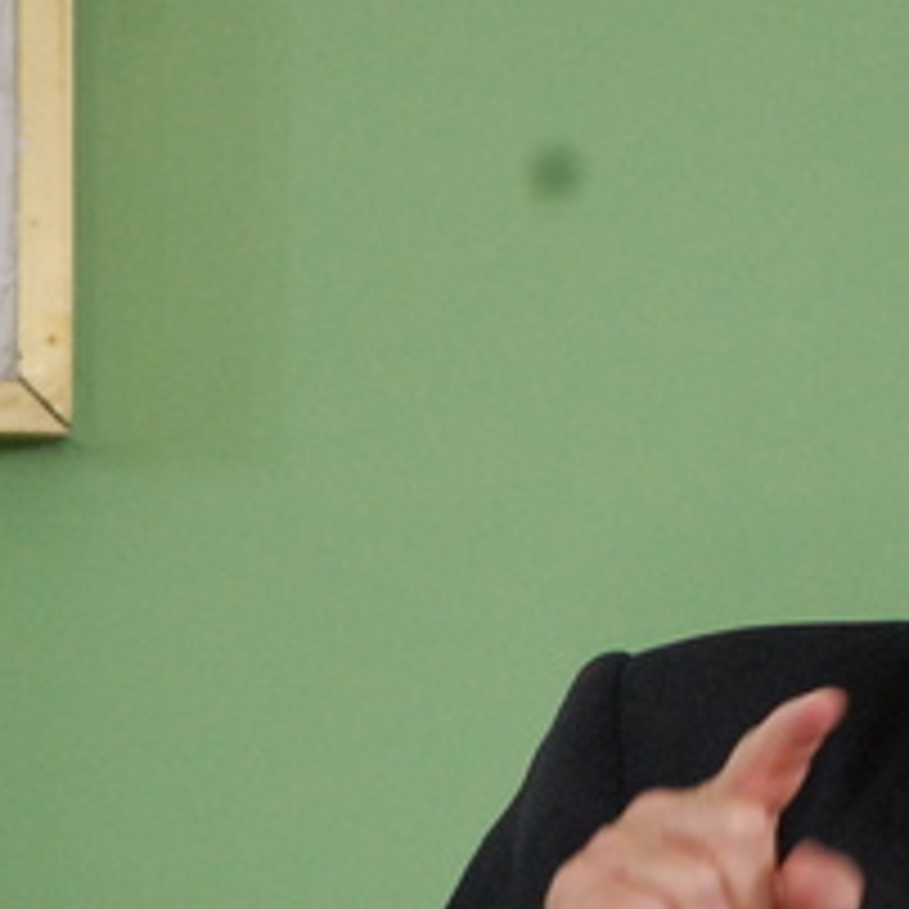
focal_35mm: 493
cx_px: 950
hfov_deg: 3.5
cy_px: 608
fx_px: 14656
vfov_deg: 3.6
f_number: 5
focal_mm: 125
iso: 1600
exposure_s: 1/30
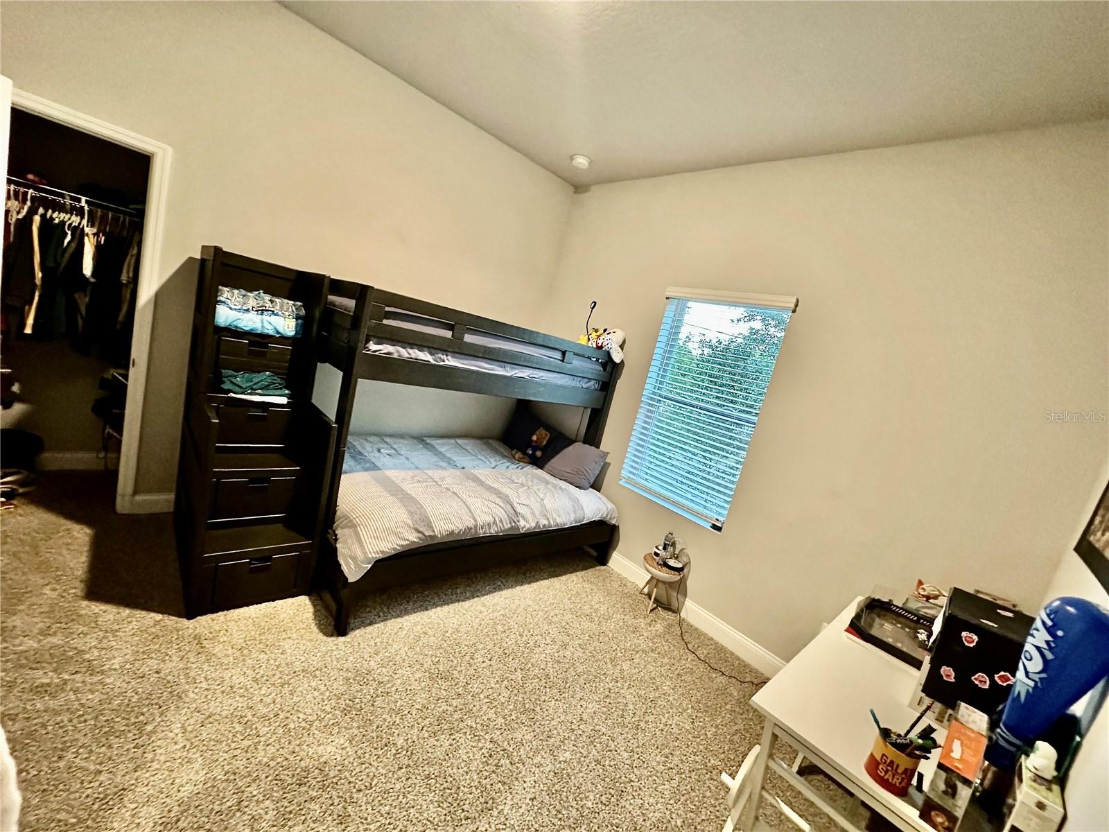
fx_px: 449
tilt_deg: -7.6
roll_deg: -14.2
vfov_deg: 85.7
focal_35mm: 14
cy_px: 416
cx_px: 554
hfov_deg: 102.1
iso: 800
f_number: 2.2
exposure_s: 1/60
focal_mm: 2.22
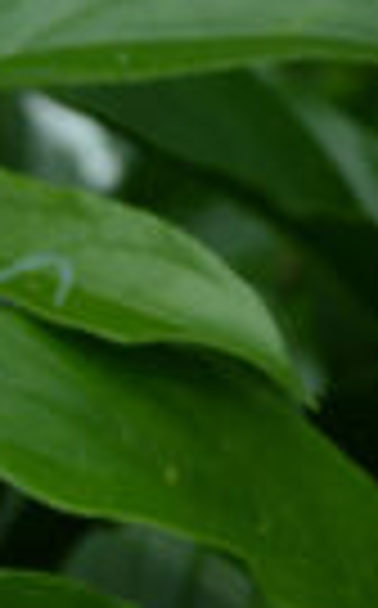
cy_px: 475
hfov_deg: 4.5
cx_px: -630
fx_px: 4642
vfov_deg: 7.5
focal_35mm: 281
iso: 400
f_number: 5.6
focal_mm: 55
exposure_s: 1/320
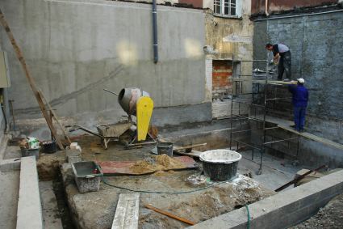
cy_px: 114
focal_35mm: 27
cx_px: 172
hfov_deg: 67.4
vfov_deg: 47.9
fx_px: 257
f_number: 5
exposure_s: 1/100
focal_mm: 18
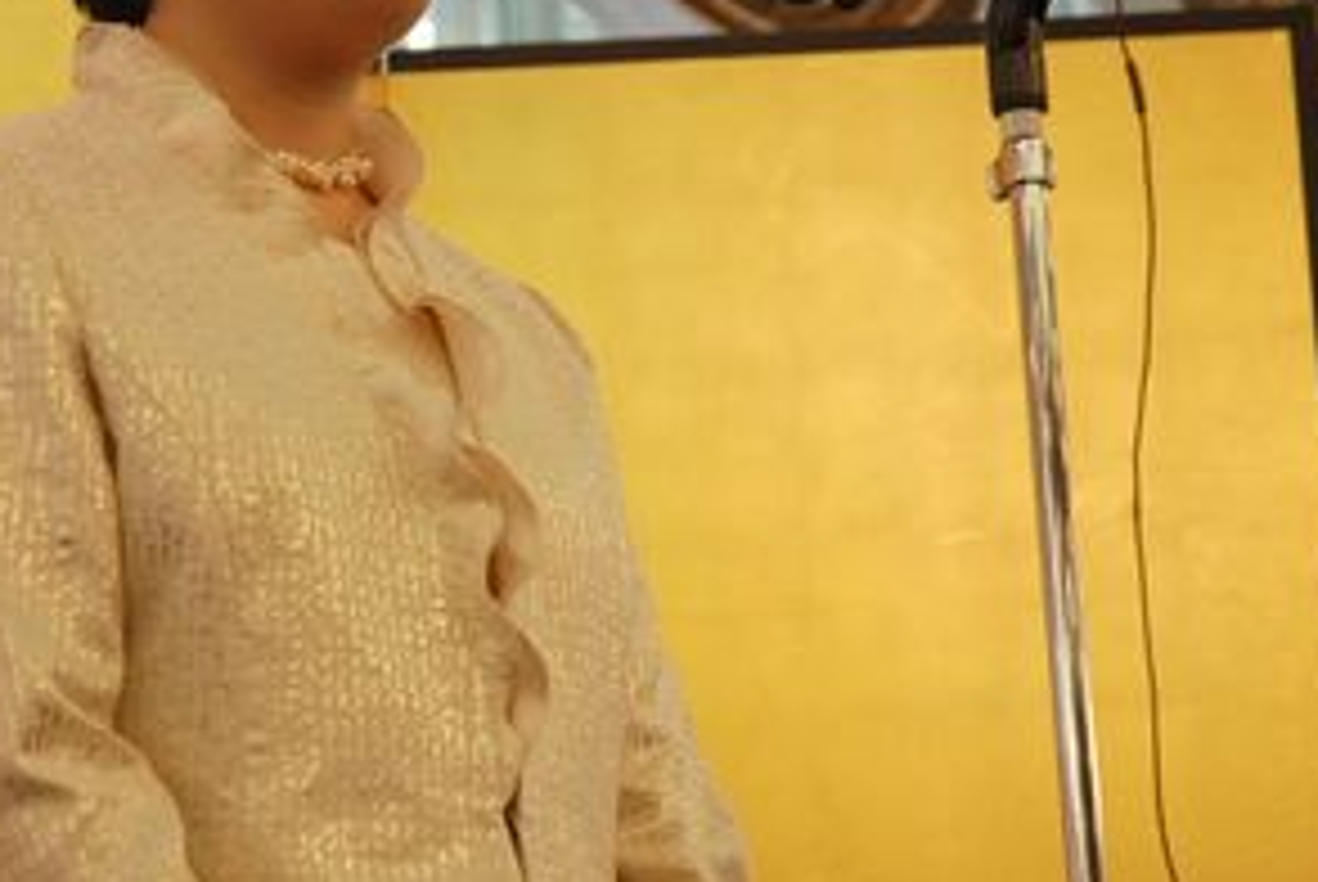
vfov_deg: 8.5
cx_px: 486
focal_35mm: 161
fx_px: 5900
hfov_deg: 12.7
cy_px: 214
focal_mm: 70
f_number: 4.5
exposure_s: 1/10
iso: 200
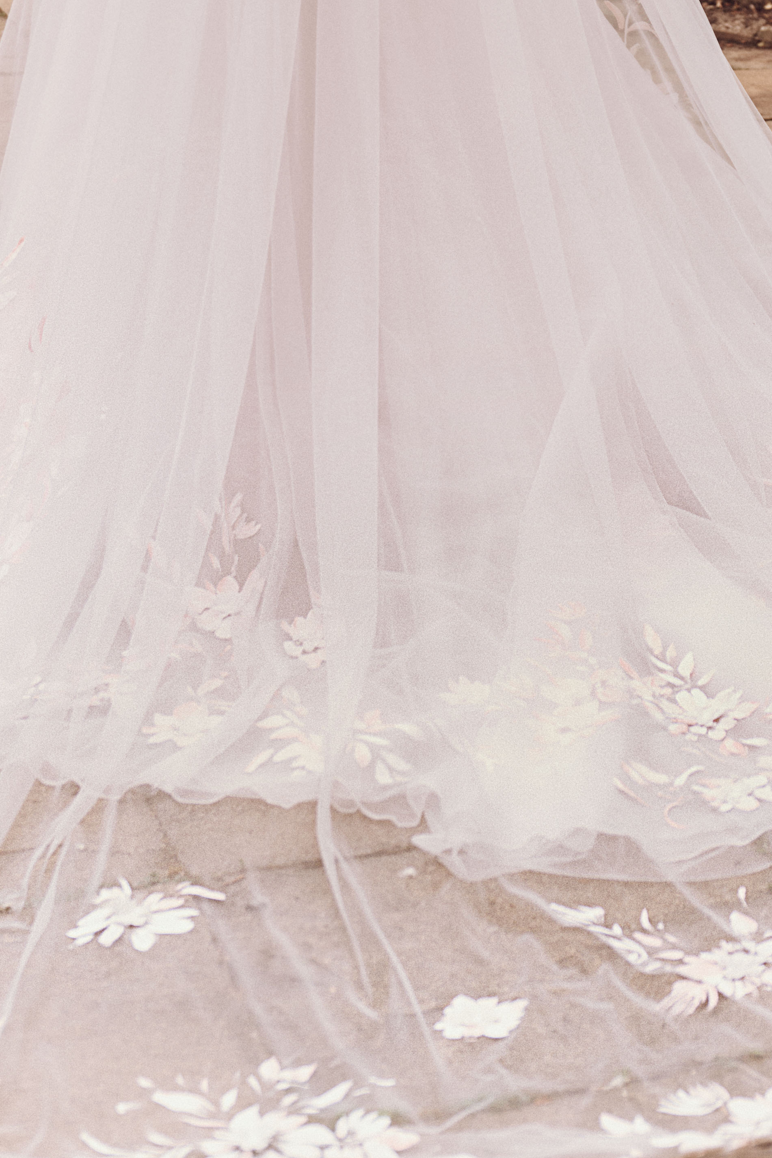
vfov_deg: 17.8
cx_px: 663
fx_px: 3538
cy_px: -188
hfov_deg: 12.4
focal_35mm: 110
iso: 80
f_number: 3.5
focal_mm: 38
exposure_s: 1/200
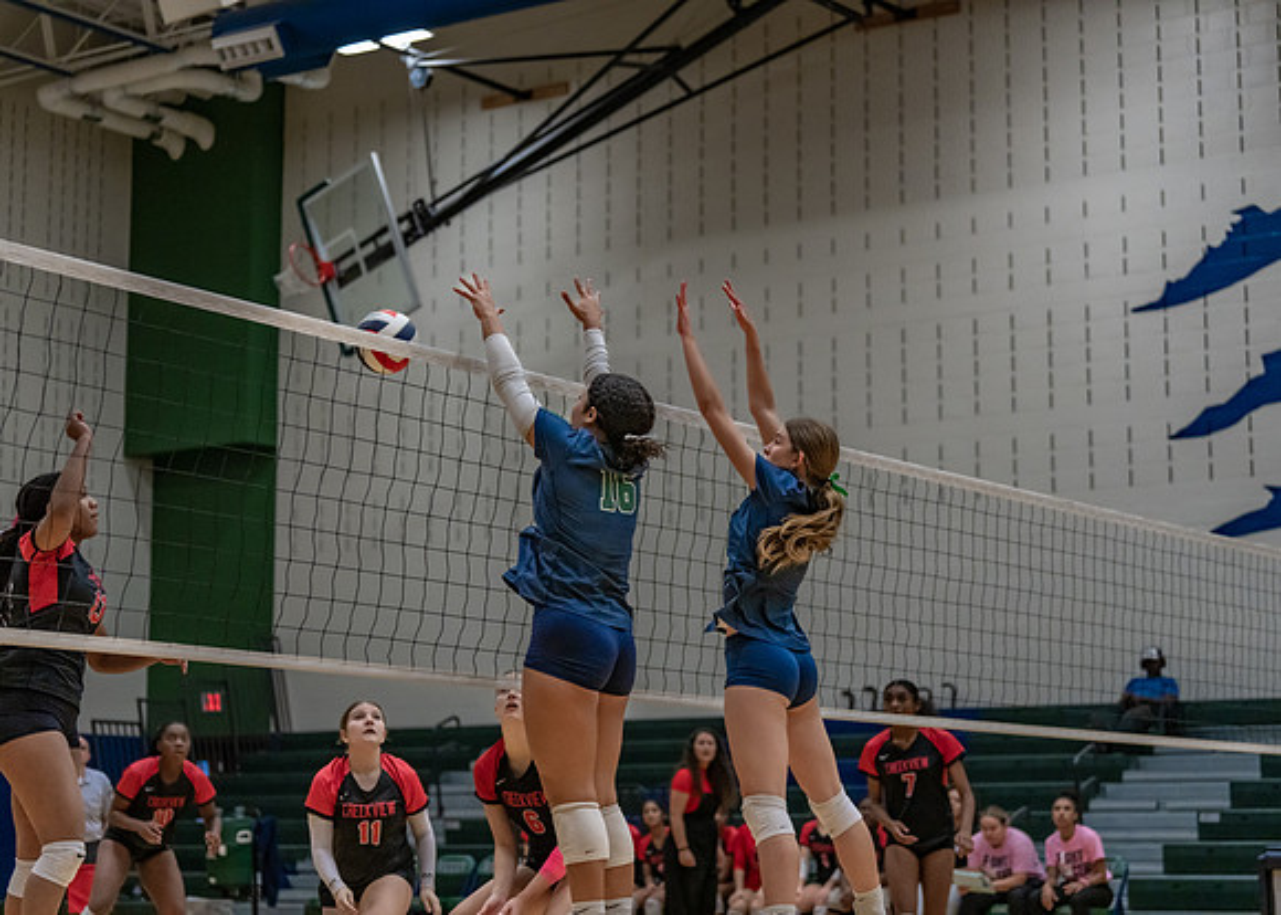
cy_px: 458
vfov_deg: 19.4
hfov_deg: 27.0
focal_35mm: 73
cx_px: 640
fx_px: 2668
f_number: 2.8
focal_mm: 70
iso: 2500
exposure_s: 1/1000
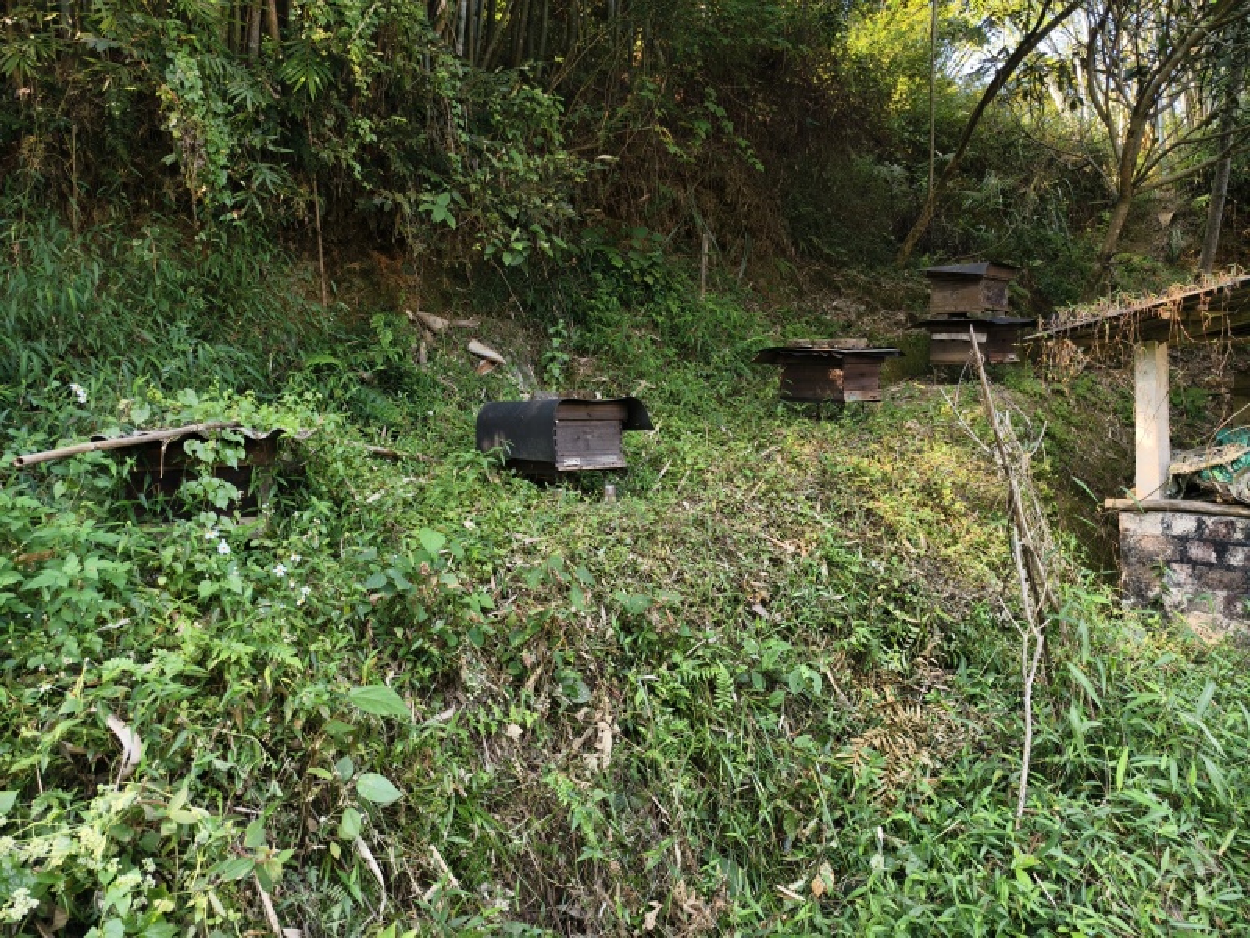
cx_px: 625
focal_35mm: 23
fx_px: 831
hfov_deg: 73.9
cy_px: 469
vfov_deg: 58.9
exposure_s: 1/187
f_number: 1.57
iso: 72
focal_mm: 5.6
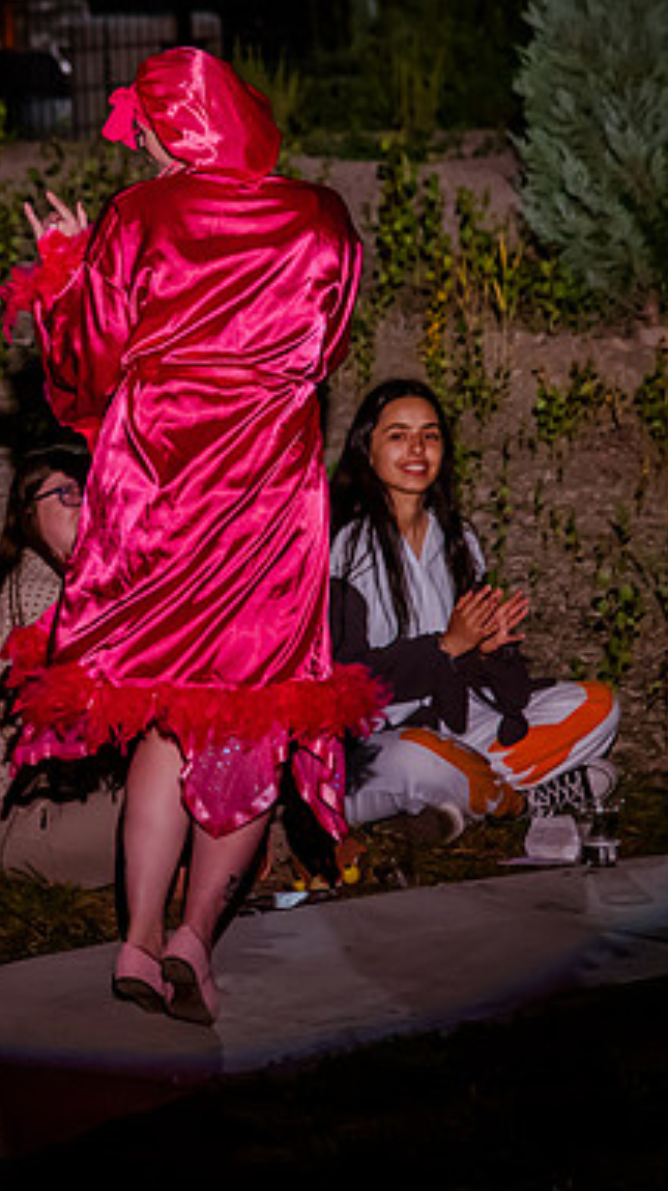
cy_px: 404
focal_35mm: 253
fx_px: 7979
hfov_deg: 4.8
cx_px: 94
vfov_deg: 8.5
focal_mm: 120
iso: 2500
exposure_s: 1/250
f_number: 4
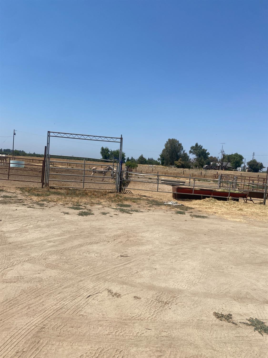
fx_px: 268
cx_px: 134
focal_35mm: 26
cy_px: 179
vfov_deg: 67.3
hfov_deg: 53.1
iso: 32
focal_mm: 4.25
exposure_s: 1/5495
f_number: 1.8
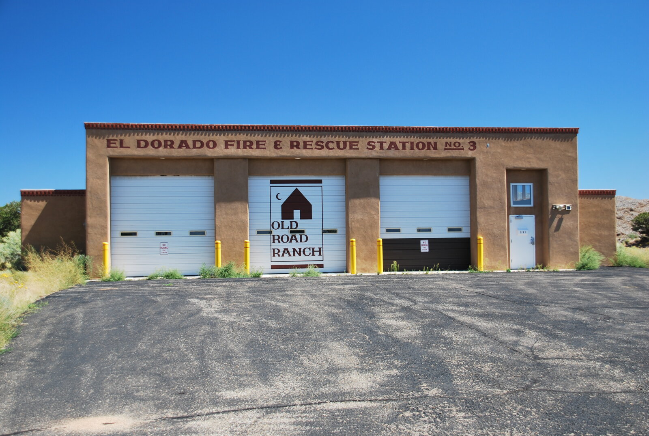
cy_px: 218
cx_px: 324
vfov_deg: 31.0
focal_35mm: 44
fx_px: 786
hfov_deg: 44.9
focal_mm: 29
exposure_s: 1/125
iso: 100
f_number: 5.6
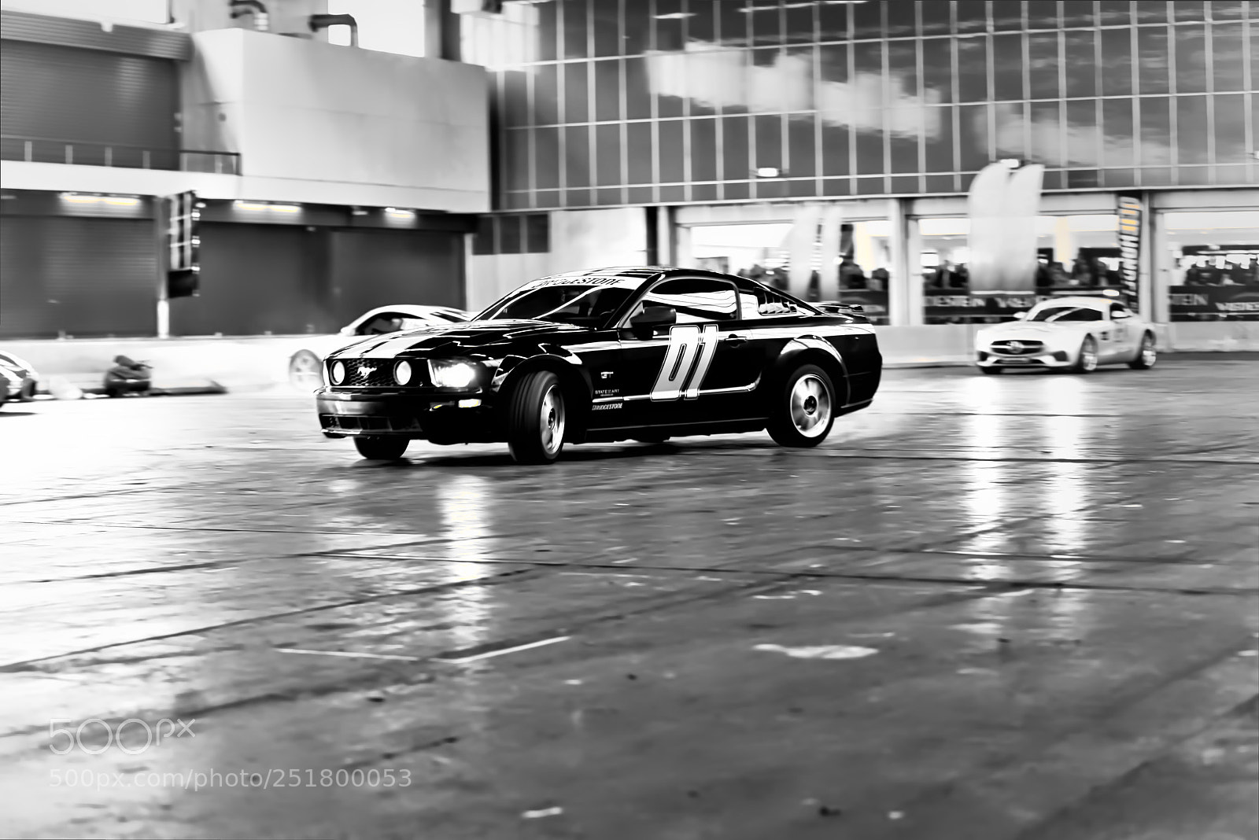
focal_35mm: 70
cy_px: 420
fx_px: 2449
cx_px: 630
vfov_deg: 19.5
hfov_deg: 28.8
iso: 1250
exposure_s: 1/60
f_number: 2.8
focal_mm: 70
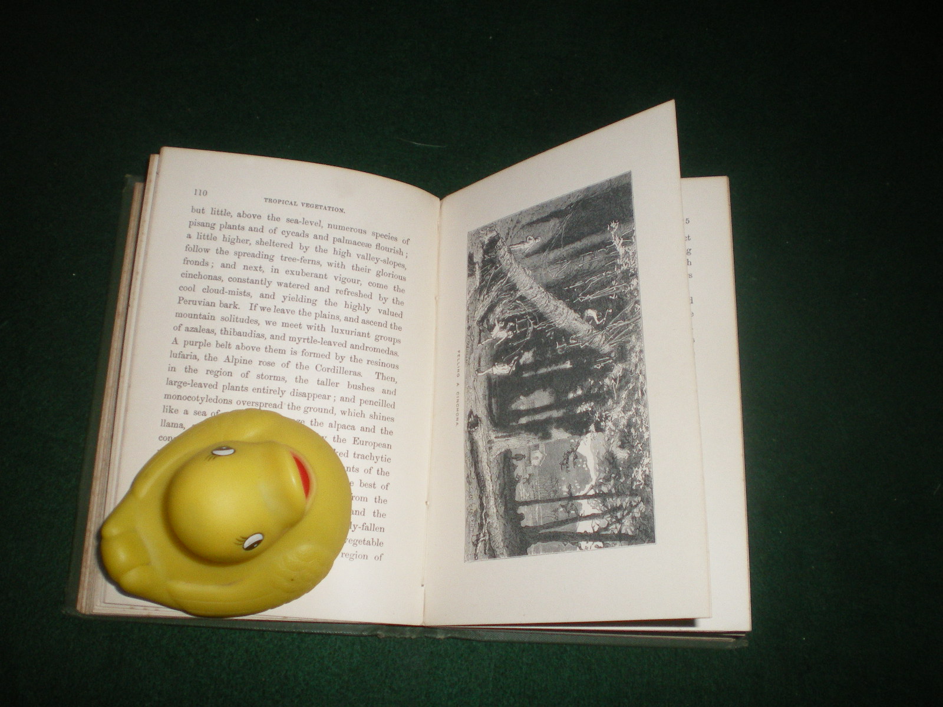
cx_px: 472
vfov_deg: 37.7
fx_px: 1035
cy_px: 354
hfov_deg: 49.0
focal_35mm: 38
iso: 200
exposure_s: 1/50
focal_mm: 6.3
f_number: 3.1
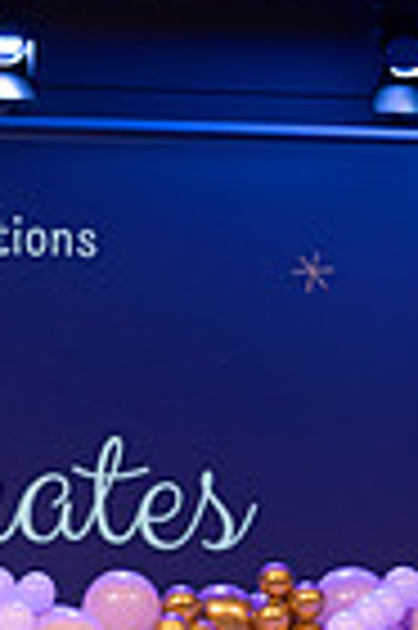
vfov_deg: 15.6
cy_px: 621
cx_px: -67
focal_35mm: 129
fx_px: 2252
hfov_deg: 10.4
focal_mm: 40
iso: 1600
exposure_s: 1/200
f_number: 4
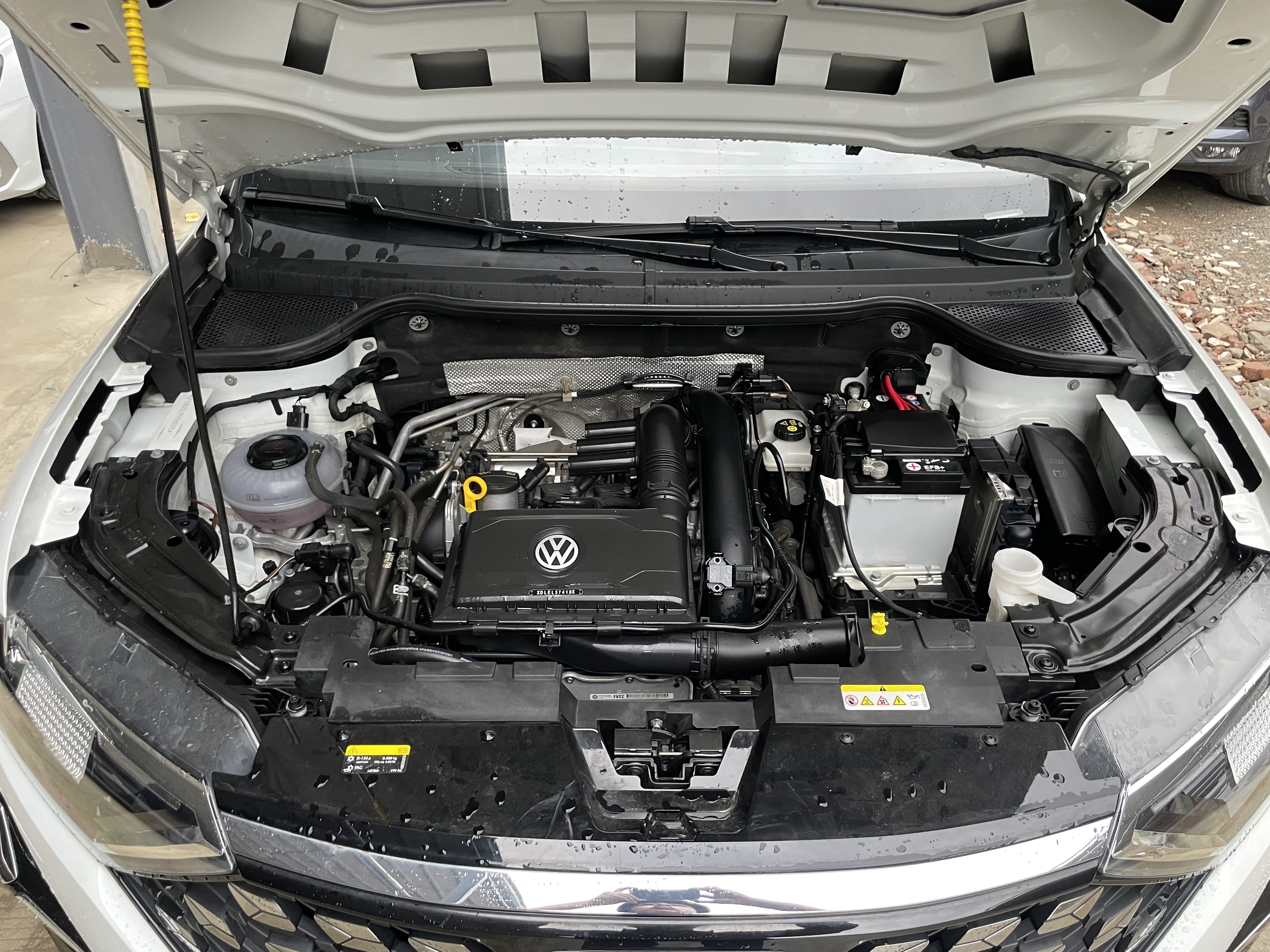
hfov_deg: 67.3
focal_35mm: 26
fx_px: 954
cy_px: 476
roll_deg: -0.3
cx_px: 635
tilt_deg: -34.5
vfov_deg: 53.1
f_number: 1.6
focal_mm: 4.2
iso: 200
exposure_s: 1/60
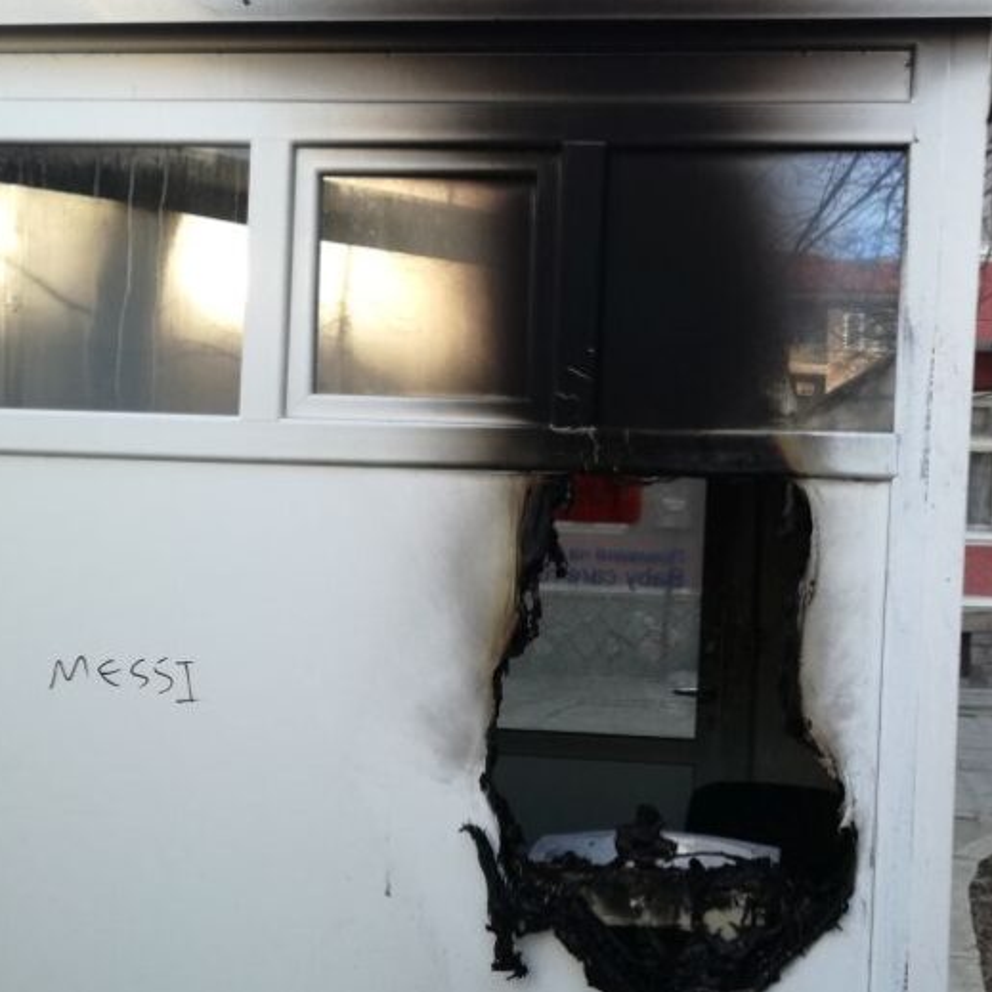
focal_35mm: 32
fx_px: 1038
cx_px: 499
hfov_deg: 51.1
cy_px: 495
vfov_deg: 51.1
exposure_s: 1/100
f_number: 2
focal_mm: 3.79
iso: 80
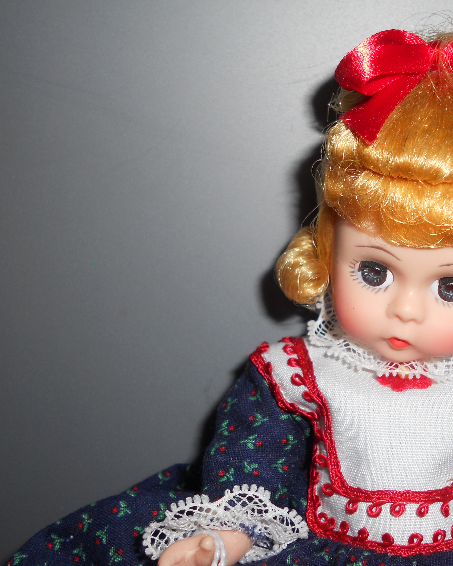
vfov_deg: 43.8
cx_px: 329
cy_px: 283
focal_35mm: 42
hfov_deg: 35.0
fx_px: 704
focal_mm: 5.8
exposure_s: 1/25
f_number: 8.8
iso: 80
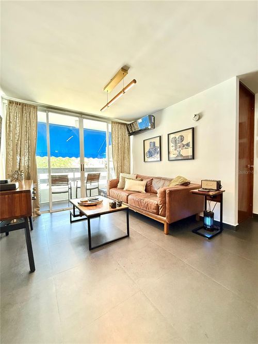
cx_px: 129
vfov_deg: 102.1
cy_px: 172
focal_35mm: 14
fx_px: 139
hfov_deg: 85.7
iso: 500
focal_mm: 2.22
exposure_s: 1/60
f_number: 2.2
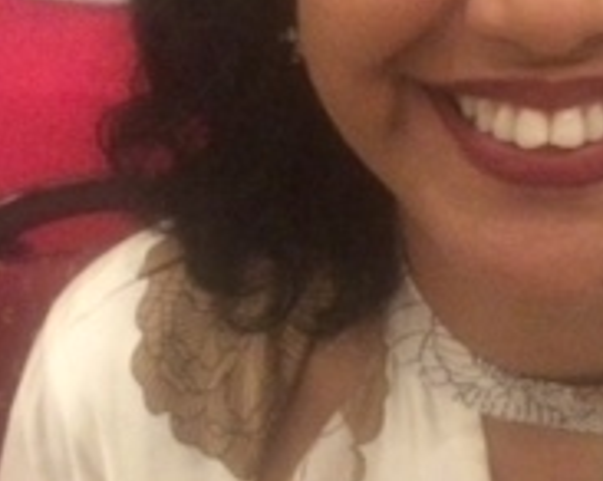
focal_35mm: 99
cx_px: 418
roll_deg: -0.3
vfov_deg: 15.5
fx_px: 1765
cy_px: 201
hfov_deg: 19.3
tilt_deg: -26.8
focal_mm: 4.15
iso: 1000
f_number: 2.2
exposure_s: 1/15
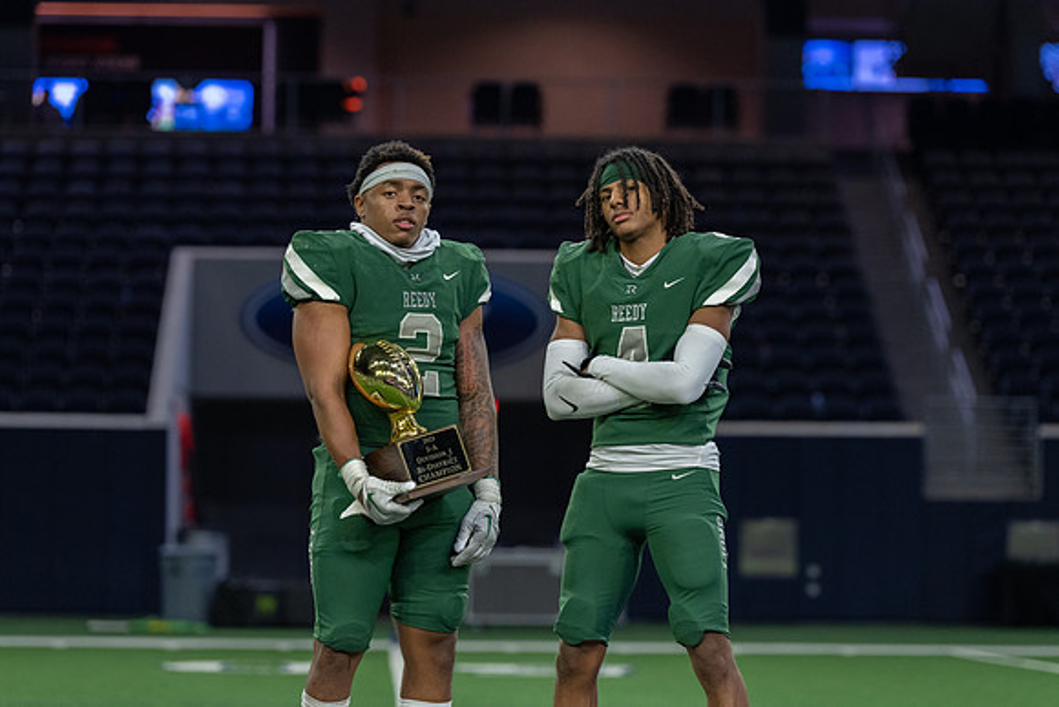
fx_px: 4478
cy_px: 354
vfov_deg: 9.0
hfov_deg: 13.5
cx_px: 530
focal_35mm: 152
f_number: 3.5
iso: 2500
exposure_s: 1/320
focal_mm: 149
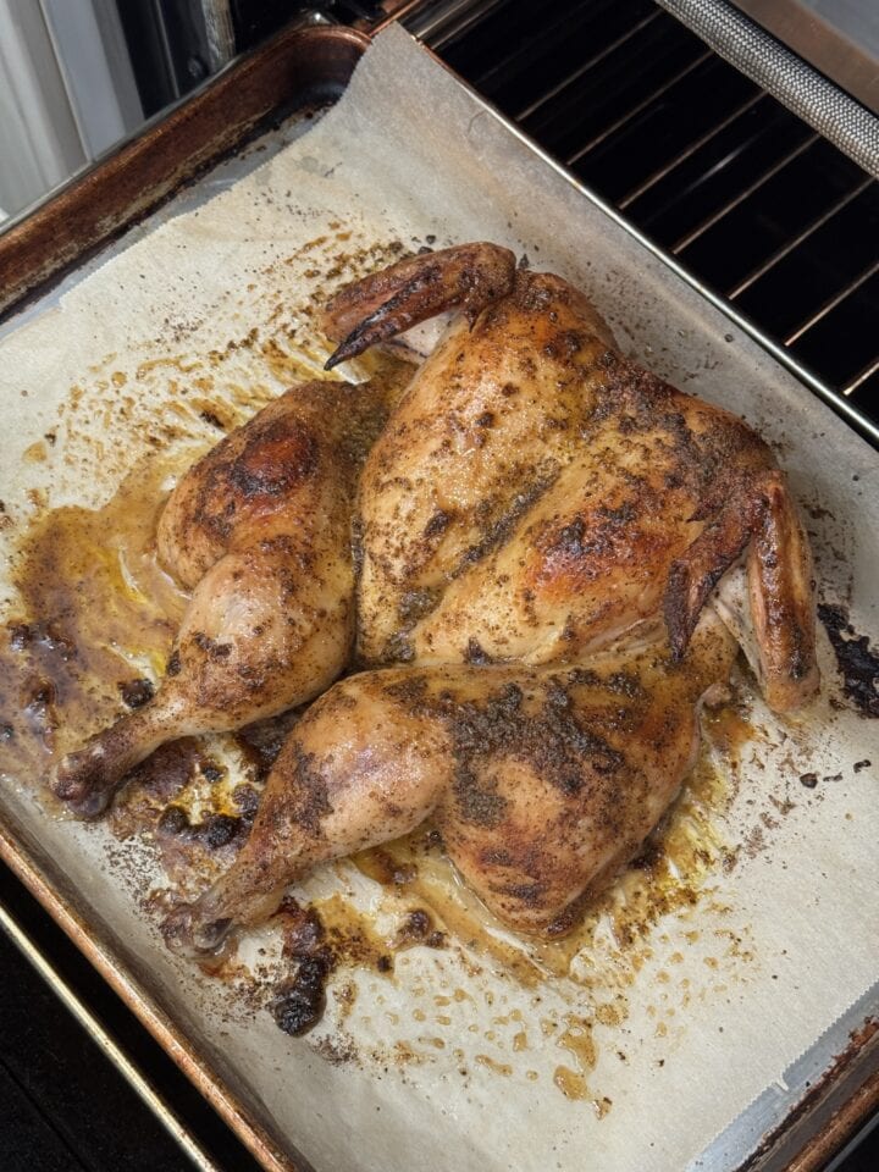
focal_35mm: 48
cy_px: 586
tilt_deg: -65.0
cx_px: 440
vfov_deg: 39.7
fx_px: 1625
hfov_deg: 30.3
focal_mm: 6.76
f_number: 1.78
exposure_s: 1/58
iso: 160
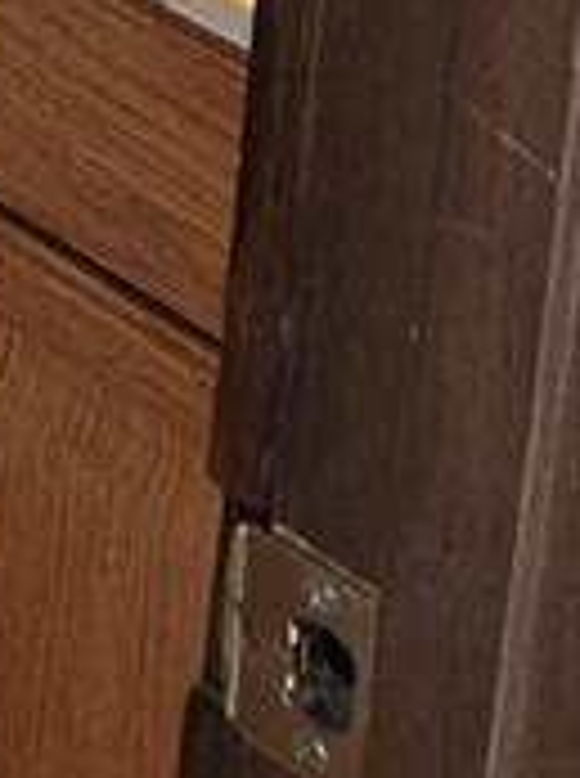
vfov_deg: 11.0
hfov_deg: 8.6
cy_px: -908
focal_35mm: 160
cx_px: -706
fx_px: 3588
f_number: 1.8
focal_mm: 5.4
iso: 1000
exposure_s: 1/120
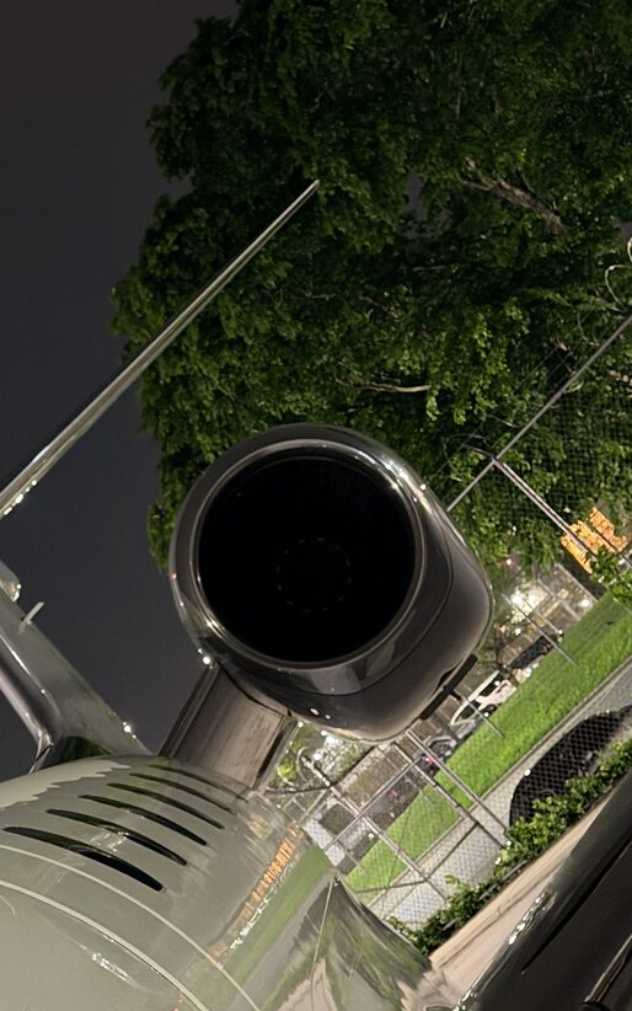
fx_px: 2727
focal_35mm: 99
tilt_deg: +5.9
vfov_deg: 20.8
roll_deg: +44.9
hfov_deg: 13.0
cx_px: -59
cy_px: 777
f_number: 1.78
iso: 1000
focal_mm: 6.76
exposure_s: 1/20
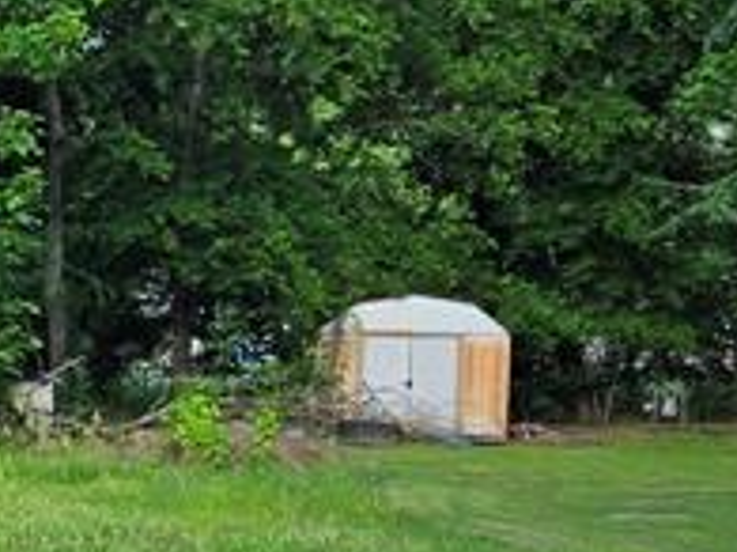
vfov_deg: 12.0
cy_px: 597
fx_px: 2575
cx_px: -314
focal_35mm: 121
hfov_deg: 15.3
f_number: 1.8
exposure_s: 1/670
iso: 25
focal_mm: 5.4
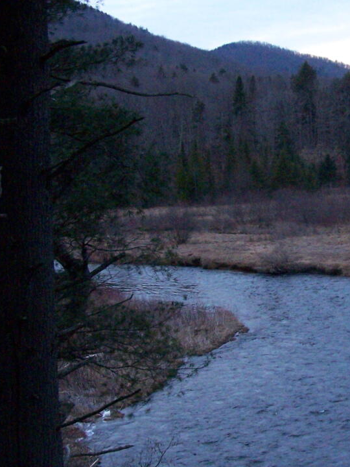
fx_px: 971
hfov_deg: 20.1
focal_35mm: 72
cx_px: 312
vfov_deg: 27.0
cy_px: 250
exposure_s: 1/60
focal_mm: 6.3
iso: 400
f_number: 4.5
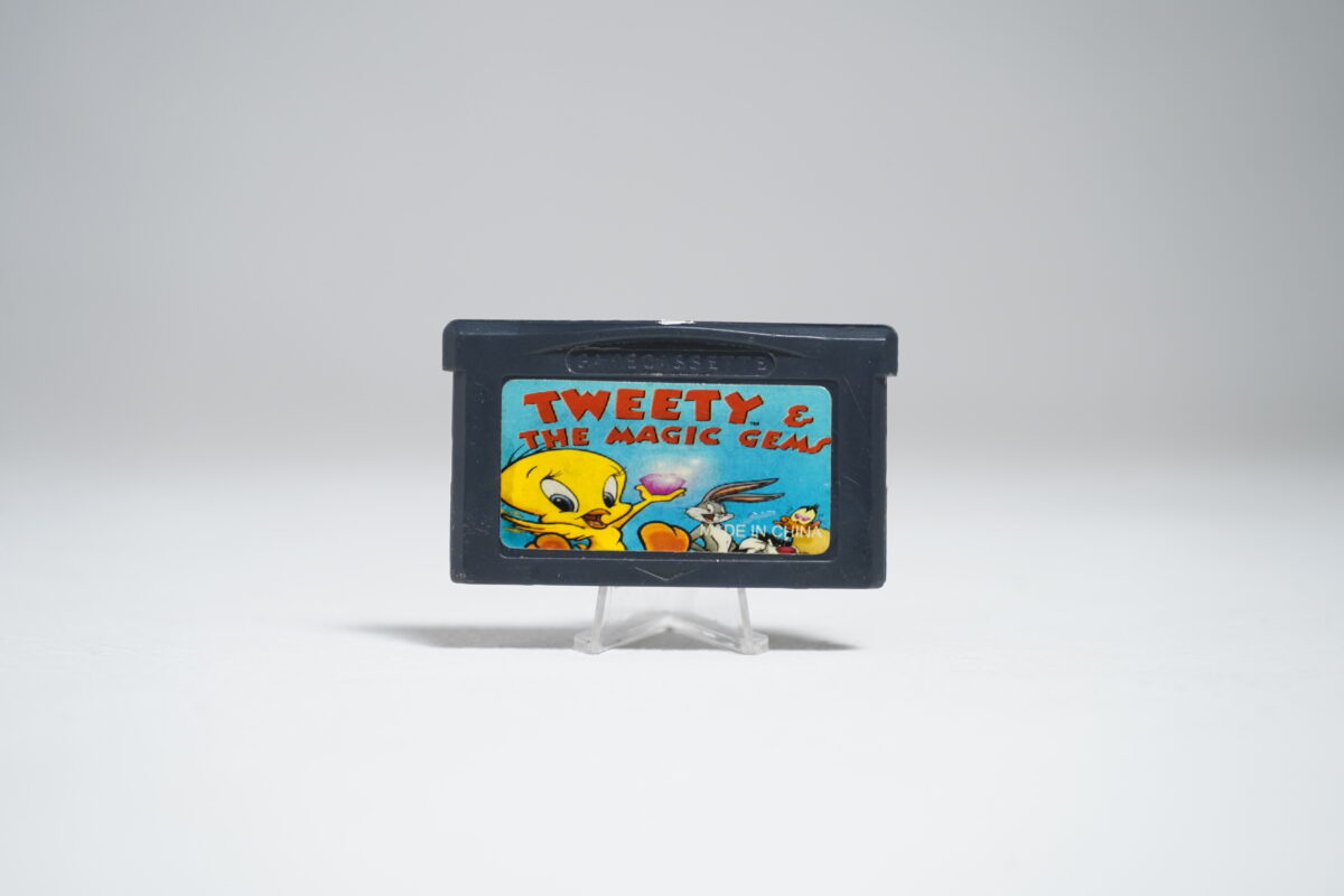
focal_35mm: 70
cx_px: 672
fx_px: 2613
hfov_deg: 28.8
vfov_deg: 19.5
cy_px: 448
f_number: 7.1
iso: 640
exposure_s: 1/20
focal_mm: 70
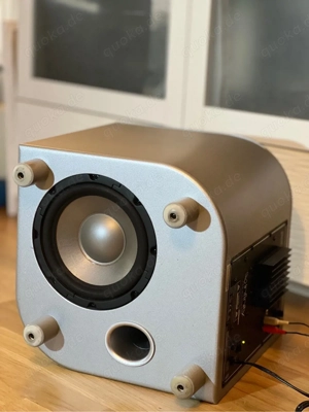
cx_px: 154
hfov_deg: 19.1
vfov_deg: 25.3
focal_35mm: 77
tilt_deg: -11.9
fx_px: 916
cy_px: 206
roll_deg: -3.4
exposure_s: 1/33
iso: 250
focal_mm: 9
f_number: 2.8
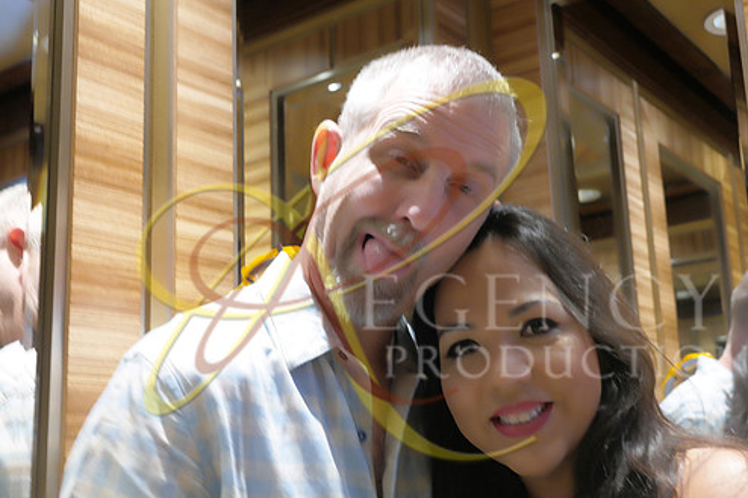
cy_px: 270
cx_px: 427
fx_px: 976
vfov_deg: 28.6
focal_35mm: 47
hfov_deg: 41.8
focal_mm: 26
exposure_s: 1/15
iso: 800
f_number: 4
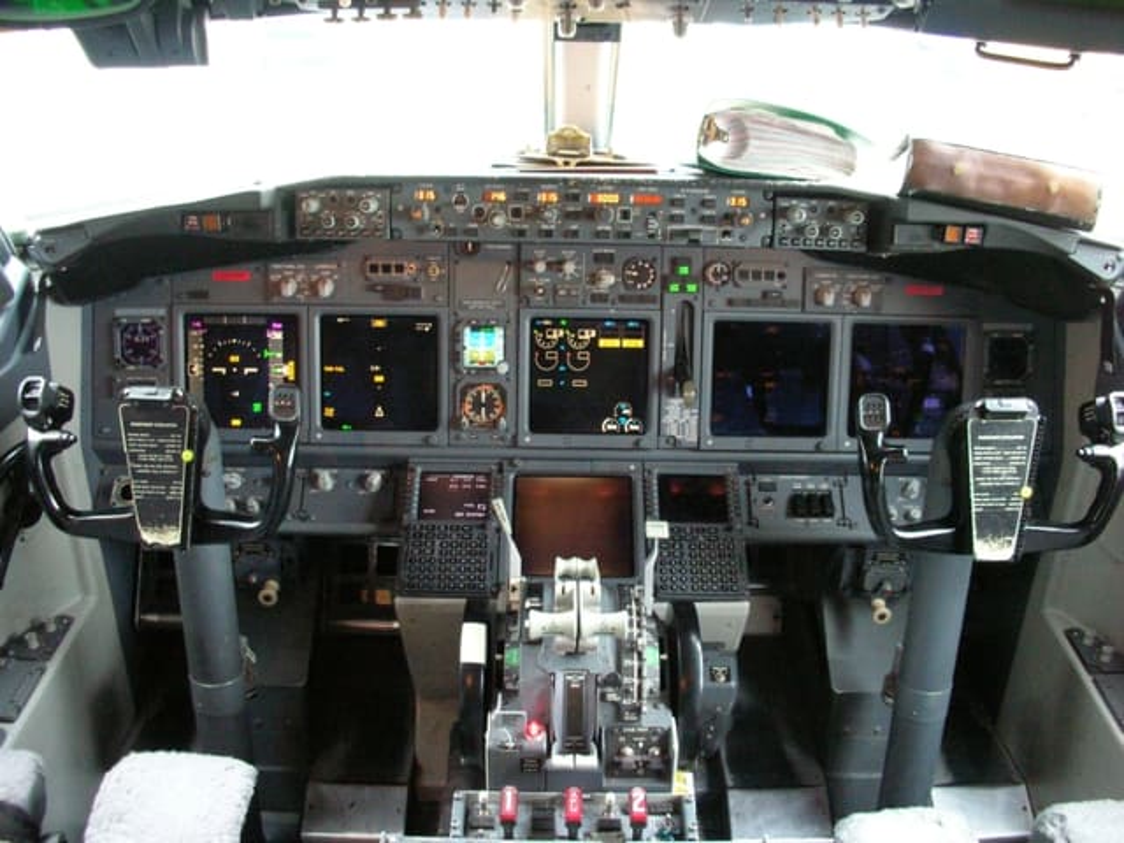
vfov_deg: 40.7
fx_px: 1136
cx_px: 562
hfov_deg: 52.6
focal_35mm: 35
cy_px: 422
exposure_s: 1/29.8
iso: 400
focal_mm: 5.8
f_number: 3
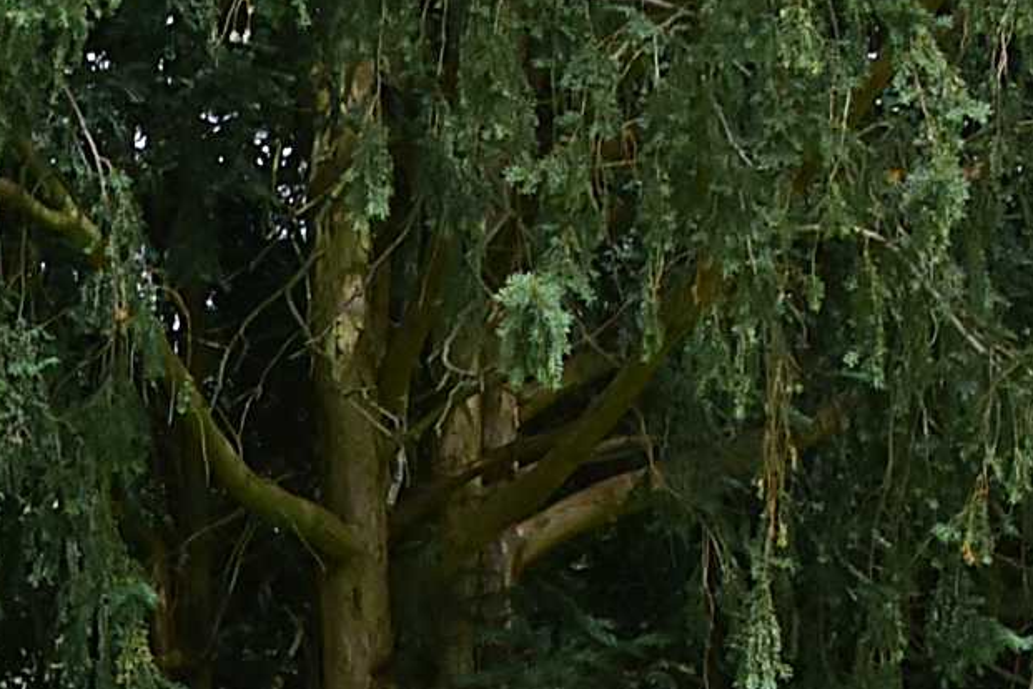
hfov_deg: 12.4
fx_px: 4619
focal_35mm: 161
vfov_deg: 8.1
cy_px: 1343
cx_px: -311
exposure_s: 1/160
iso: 640
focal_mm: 40
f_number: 16
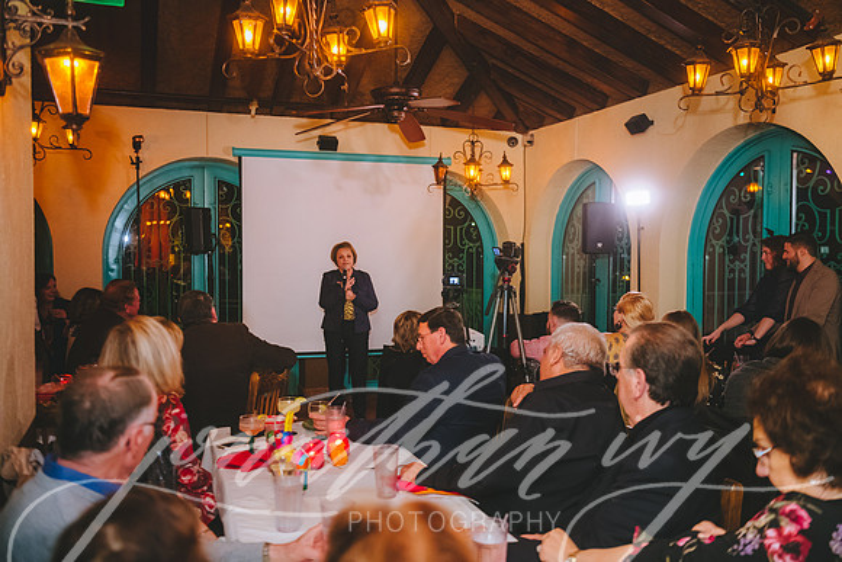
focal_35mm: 35
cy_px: 281
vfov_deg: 37.9
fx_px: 819
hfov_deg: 54.4
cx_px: 421
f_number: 2.8
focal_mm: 35
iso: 2000
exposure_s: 1/80
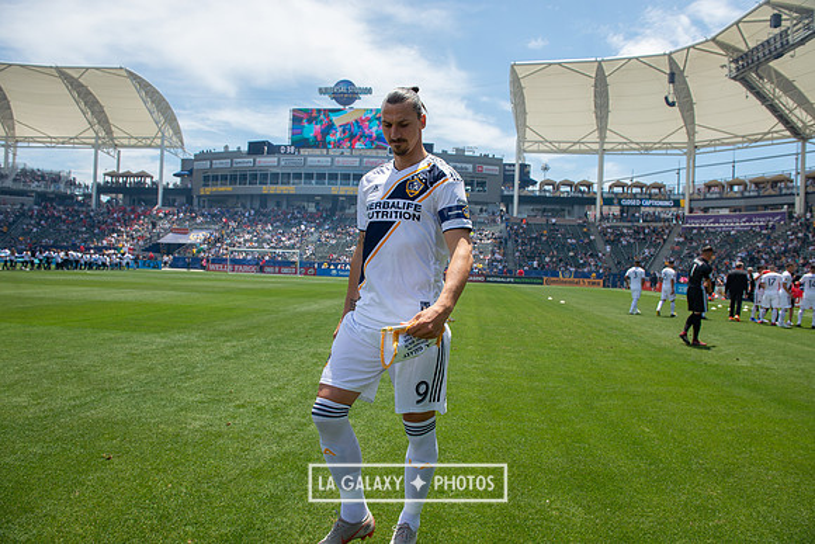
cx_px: 408
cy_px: 272
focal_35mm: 24
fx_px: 543
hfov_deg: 73.7
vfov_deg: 53.2
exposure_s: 1/1000
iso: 200
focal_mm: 24
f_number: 5.6
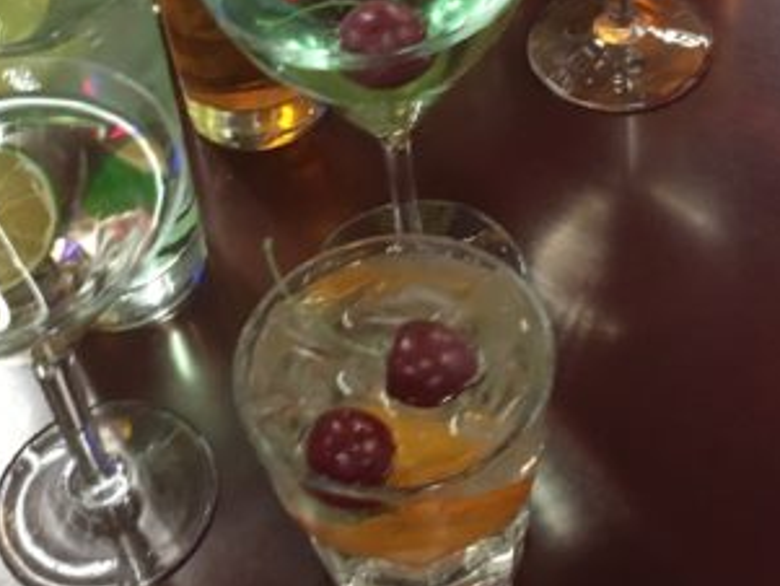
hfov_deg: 26.3
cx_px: 381
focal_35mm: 74
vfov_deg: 19.7
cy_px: 117
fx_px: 1668
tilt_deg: -44.3
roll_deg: +7.0
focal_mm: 4.15
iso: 160
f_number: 2.2
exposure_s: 1/30
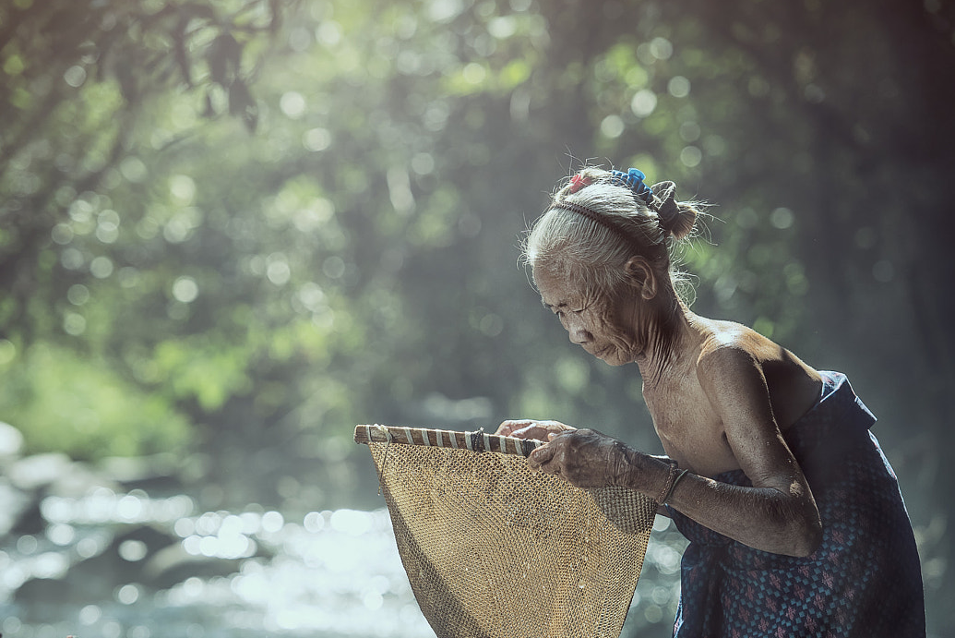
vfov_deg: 5.4
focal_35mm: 255
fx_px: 6767
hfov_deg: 8.1
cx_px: 421
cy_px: 458
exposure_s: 1/500
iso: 100
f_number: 4
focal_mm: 165
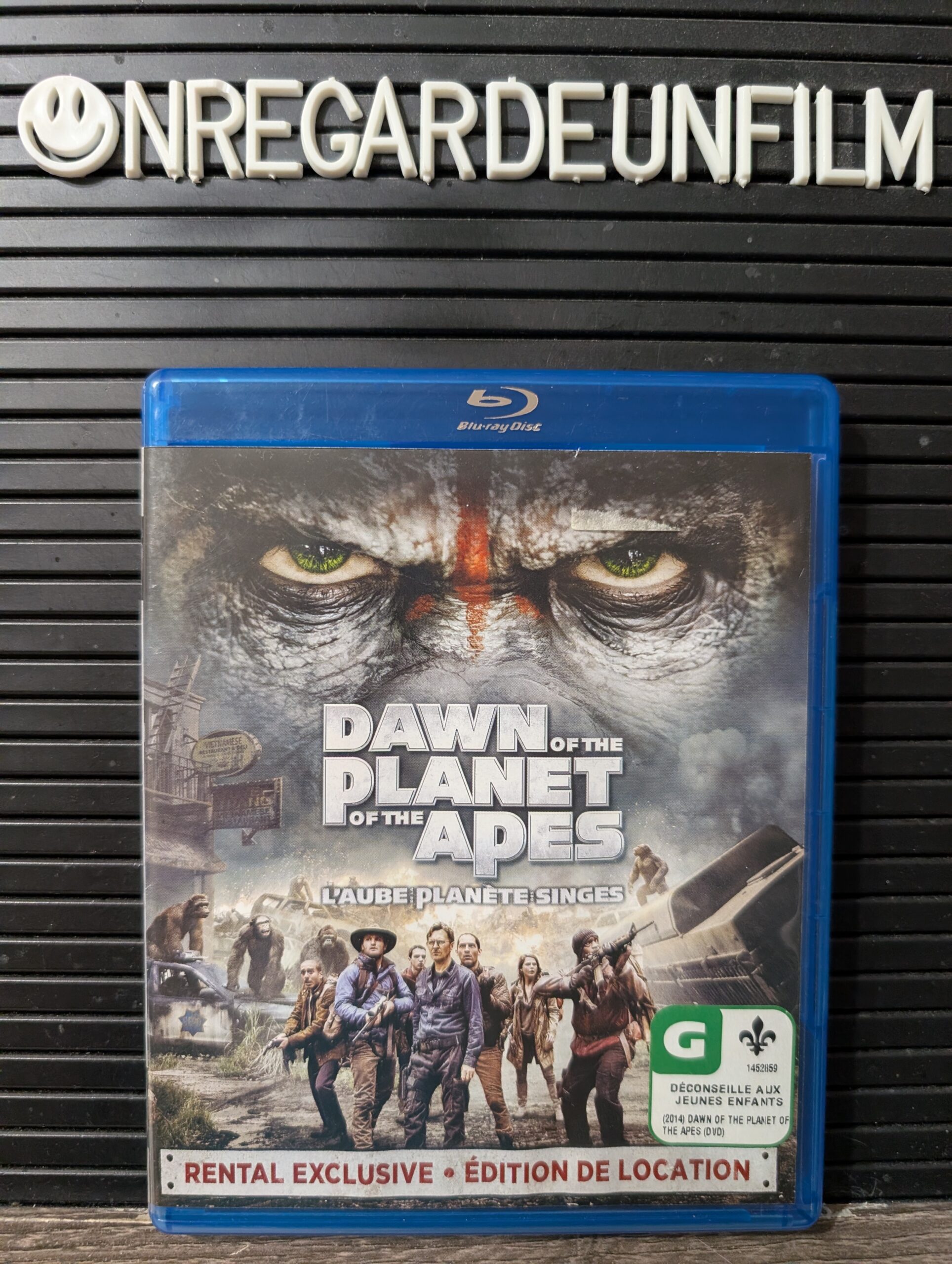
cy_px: 632
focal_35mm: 24
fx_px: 878
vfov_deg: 71.5
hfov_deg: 56.9
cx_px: 476
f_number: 1.68
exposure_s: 1/120
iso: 948
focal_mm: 6.9
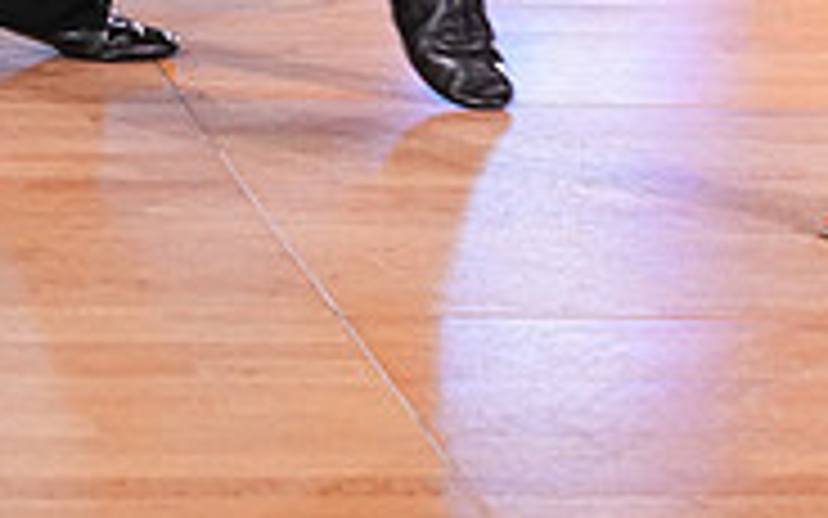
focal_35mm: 235
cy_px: -685
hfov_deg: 8.9
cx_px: 673
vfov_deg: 5.4
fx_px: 5303
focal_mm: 73
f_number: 4.5
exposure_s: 1/200
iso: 2000
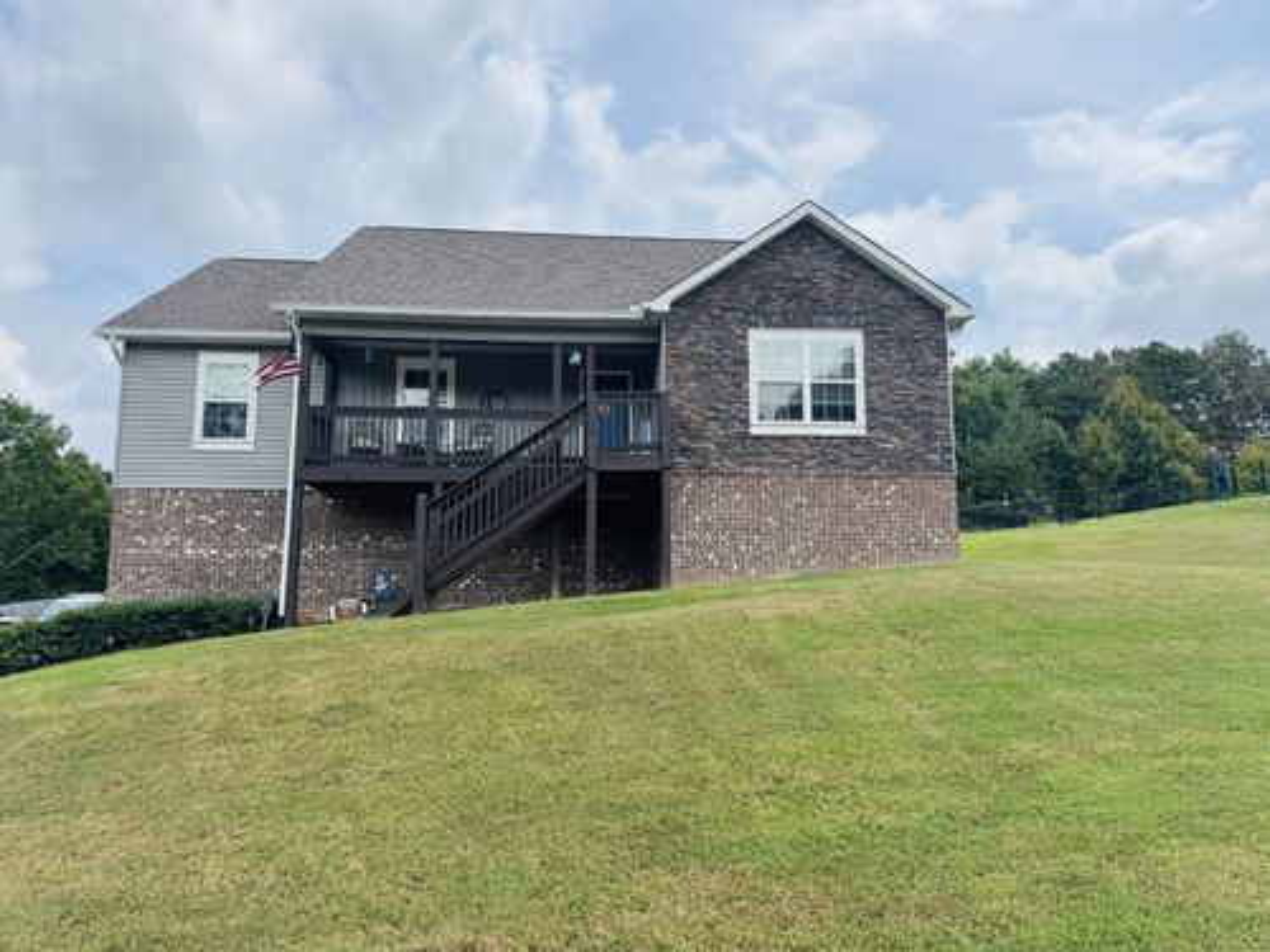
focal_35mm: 24
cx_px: 635
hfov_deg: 71.6
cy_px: 476
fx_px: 881
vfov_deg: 56.8
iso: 80
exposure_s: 1/4049
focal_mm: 6.76
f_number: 1.78
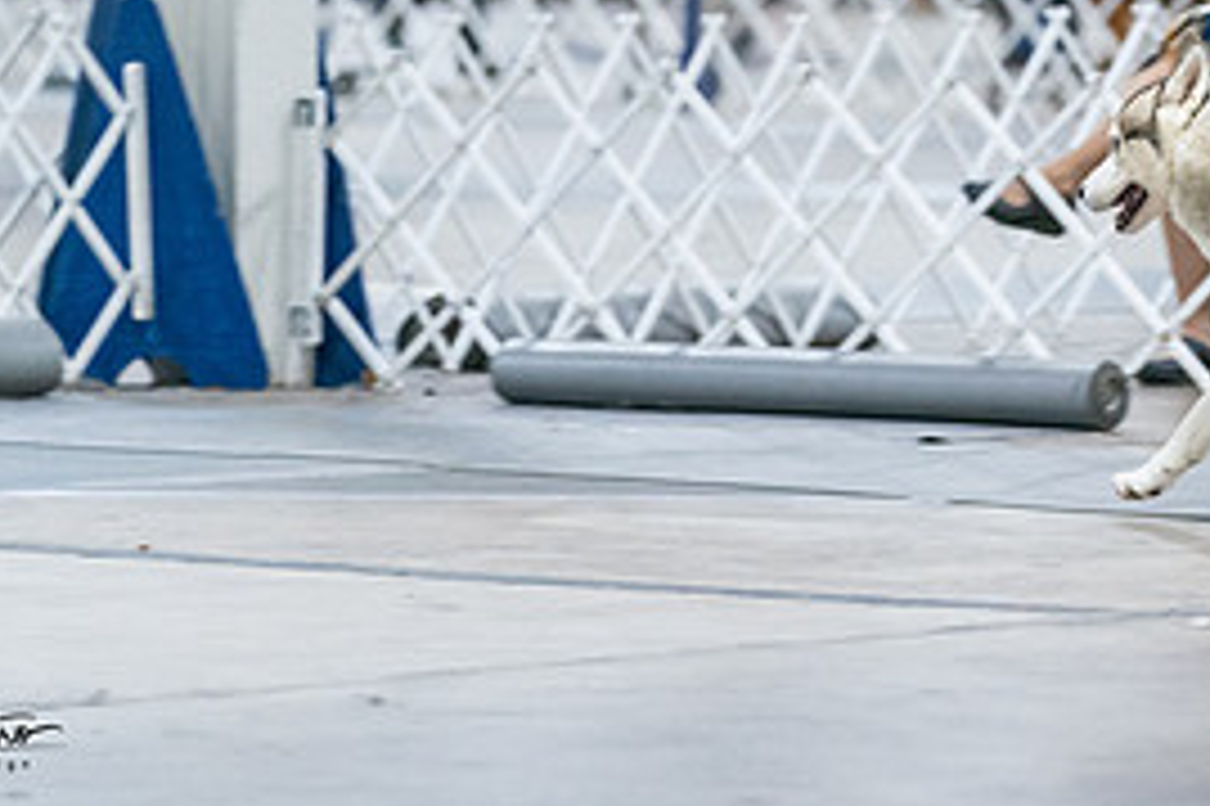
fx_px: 11521
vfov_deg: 4.0
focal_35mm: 343
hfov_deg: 6.0
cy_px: -25
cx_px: 1071
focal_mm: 159
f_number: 3.5
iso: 6400
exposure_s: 1/200
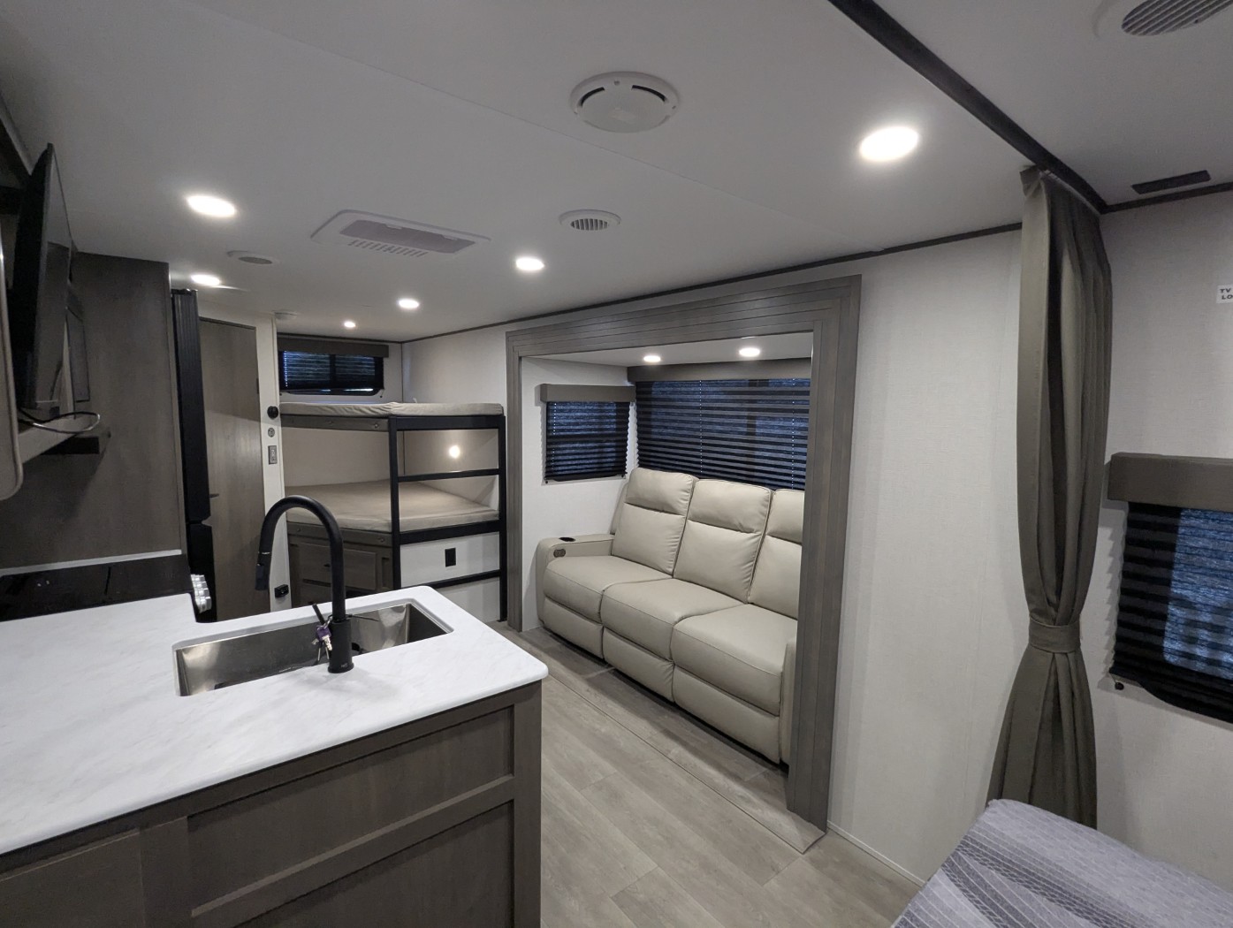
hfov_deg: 94.4
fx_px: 571
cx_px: 616
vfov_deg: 78.2
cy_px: 464
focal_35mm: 16
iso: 310
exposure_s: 1/50.4
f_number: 2.2
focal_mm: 2.35
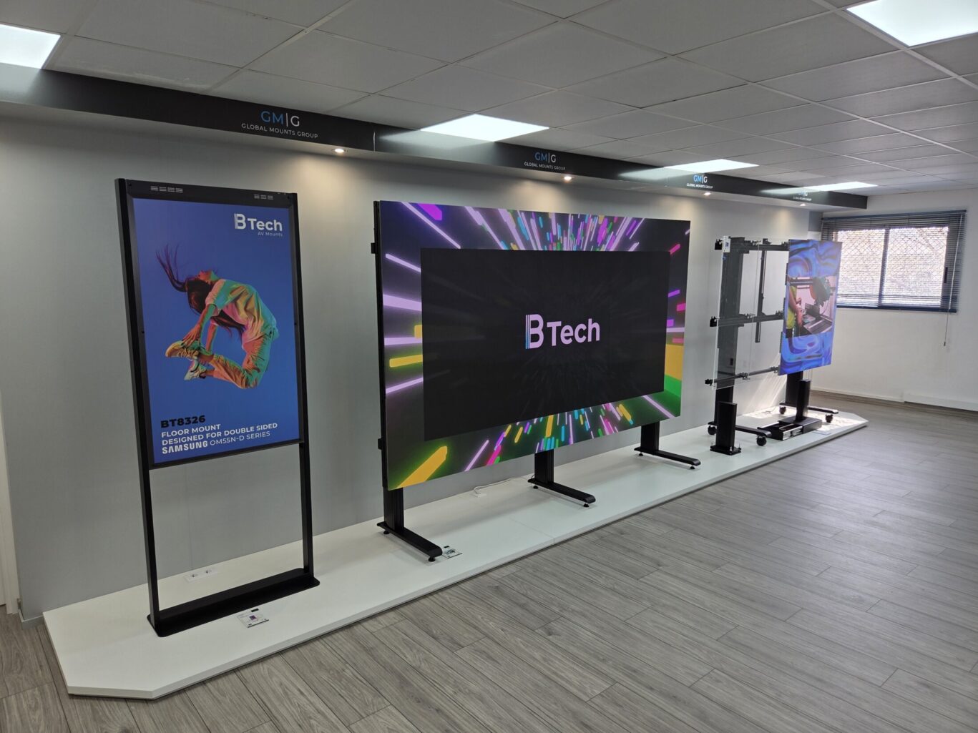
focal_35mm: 23
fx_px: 650
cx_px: 489
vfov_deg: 58.9
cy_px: 366
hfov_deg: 73.9
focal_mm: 5.4
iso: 32
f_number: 1.8
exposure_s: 1/100
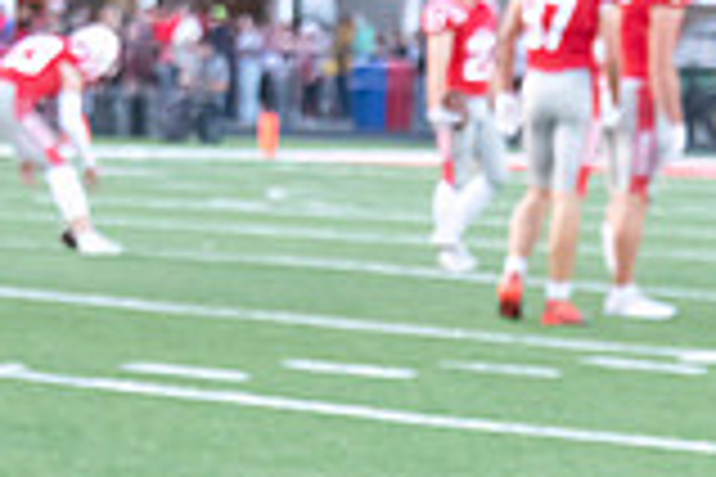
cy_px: 515
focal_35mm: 357
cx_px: 500
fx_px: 7100
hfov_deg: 5.8
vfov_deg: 3.8
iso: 4000
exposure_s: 1/500
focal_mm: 98
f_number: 5.6
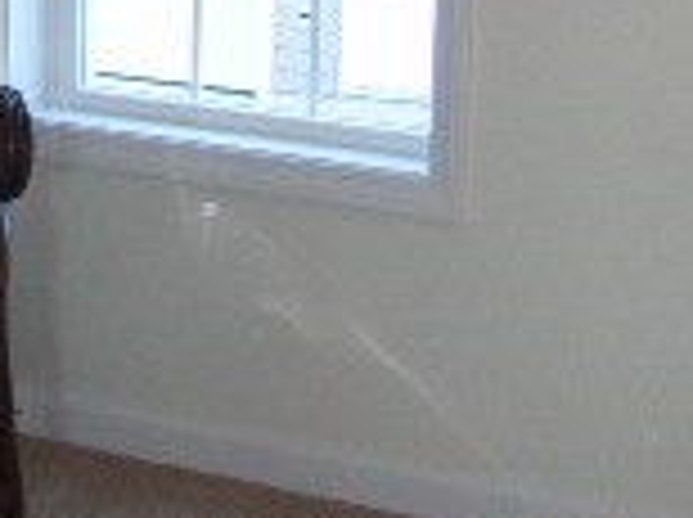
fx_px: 3158
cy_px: 9
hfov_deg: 12.4
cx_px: -18
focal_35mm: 158
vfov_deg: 9.3
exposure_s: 1/30
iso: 100
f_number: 2.8
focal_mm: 7.8
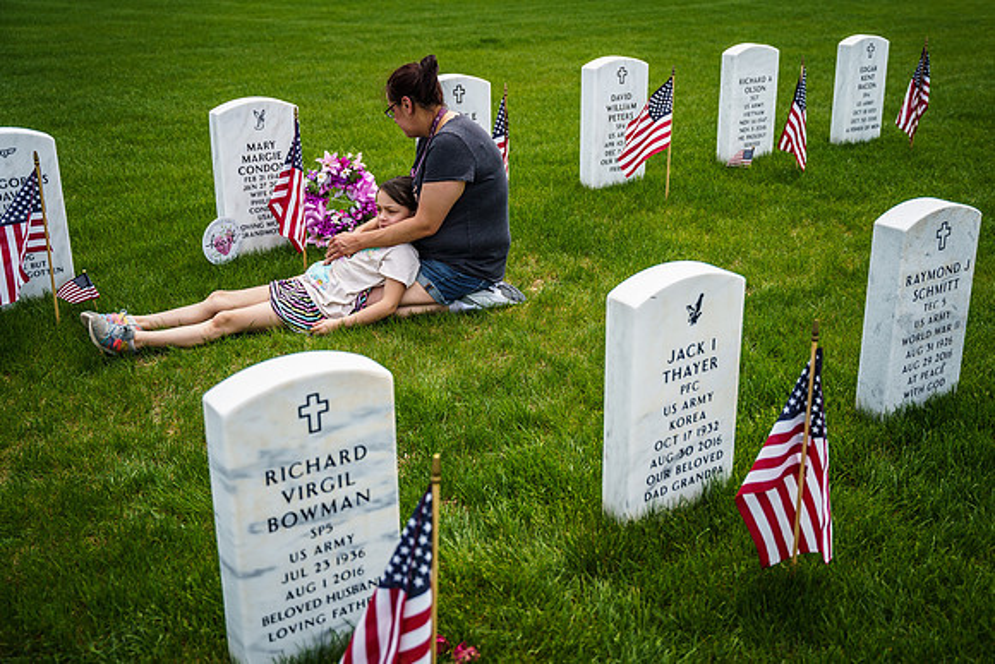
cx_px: 537
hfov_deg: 48.4
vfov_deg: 33.4
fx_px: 1105
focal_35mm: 40
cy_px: 320
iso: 200
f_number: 2.8
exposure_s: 1/2500
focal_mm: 37
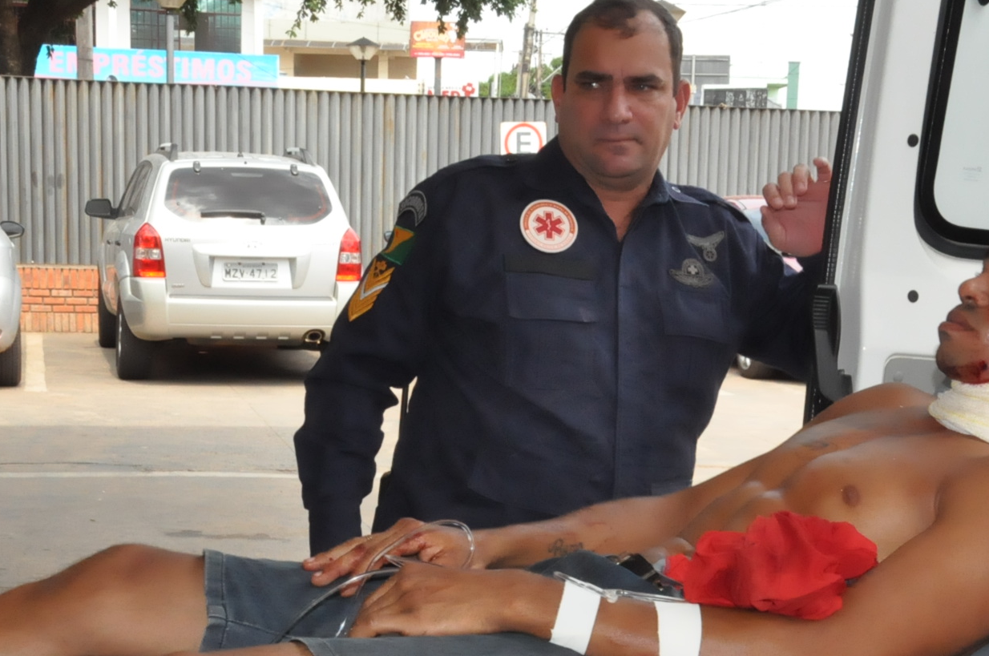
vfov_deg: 18.4
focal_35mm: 73
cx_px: 509
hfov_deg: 27.7
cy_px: 528
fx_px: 2003
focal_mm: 28
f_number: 22
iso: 3200
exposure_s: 1/200
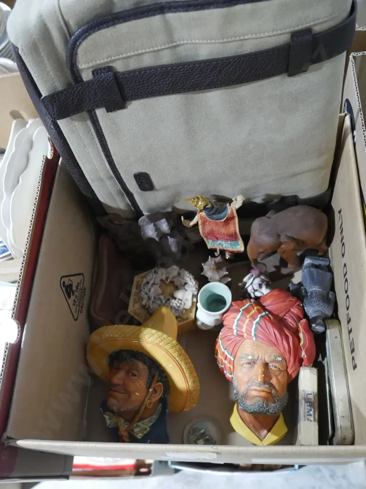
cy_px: 244
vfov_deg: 54.0
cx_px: 183
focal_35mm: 34
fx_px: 479
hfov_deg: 41.8
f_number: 4
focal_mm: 17
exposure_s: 1/60
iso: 3200
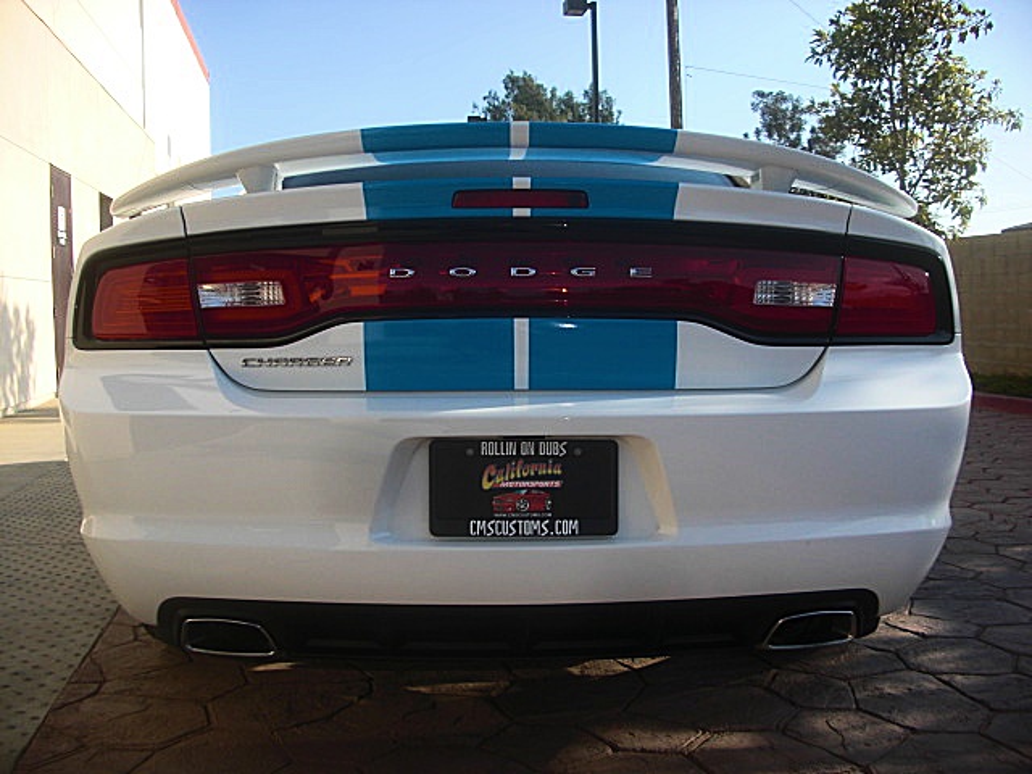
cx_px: 516
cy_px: 387
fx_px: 1073
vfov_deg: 39.7
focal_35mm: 36
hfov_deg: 51.4
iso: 50
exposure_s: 1/640
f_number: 2.8
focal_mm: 6.3
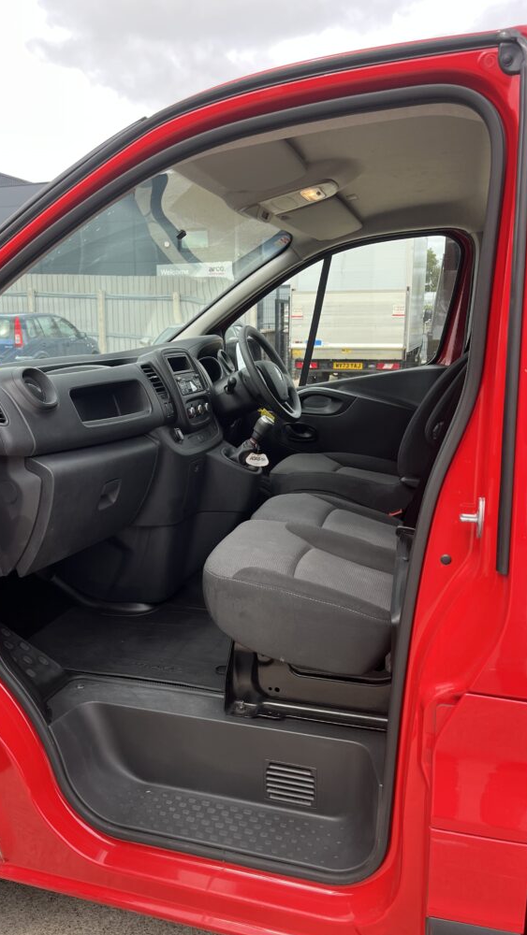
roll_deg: +1.7
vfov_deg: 66.0
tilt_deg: -11.3
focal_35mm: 29
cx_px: 212
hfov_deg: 40.0
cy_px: 478
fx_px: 720
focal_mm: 5.1
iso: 50
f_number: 1.6
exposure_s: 1/522
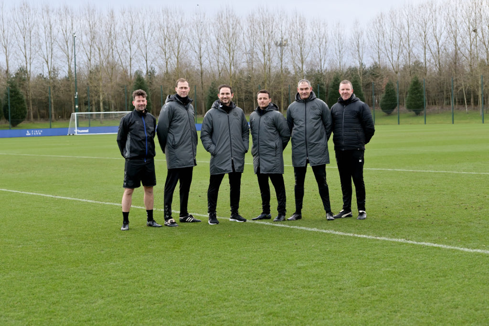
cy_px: 163
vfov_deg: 19.5
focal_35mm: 70
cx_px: 244
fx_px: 951
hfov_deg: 28.8
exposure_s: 1/250
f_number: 5.6
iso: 2000
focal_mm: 70
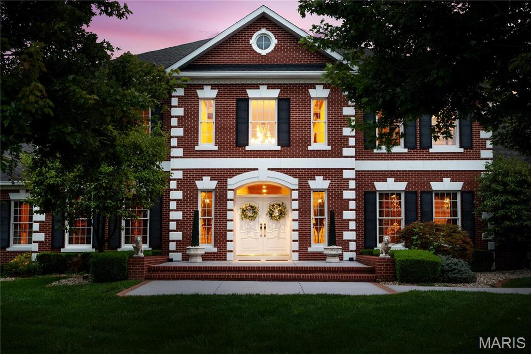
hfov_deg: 42.8
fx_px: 678
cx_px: 266
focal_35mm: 46
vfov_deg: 29.2
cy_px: 177
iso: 400
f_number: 8
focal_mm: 23
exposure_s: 1/5
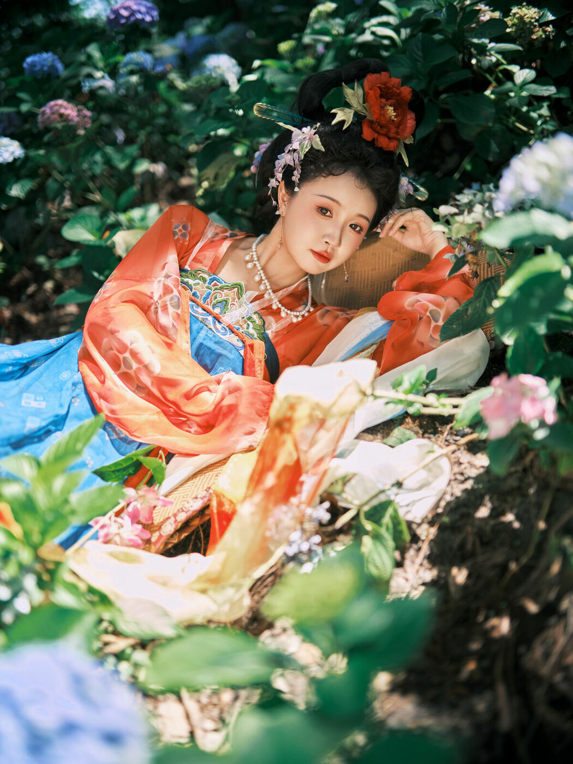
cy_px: 382
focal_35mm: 40
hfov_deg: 36.0
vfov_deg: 46.8
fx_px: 883
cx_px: 286
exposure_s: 1/1000
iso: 320
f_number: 1.8
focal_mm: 50
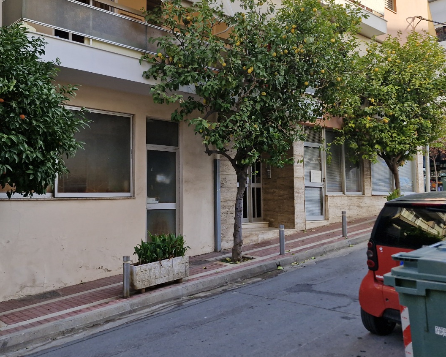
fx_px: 449
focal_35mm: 34
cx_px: 201
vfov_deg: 43.3
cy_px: 165
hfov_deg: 52.8
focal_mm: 5.54
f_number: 1.8
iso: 50
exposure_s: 1/286
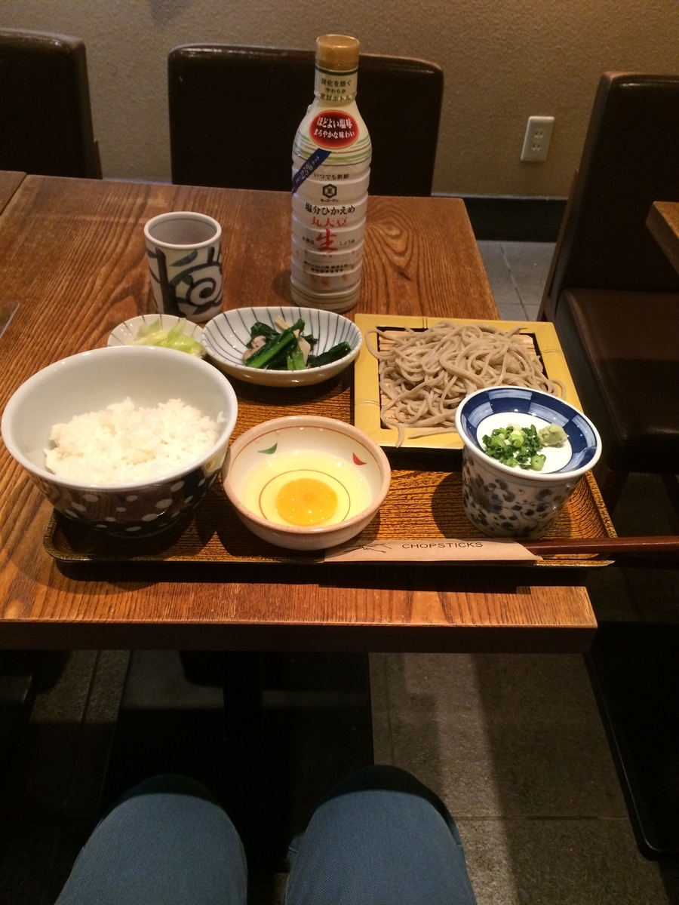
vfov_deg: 61.7
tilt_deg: -42.7
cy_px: 452
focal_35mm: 29
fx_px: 758
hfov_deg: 48.2
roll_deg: -1.7
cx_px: 340
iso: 250
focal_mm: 4.15
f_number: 2.2
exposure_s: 1/30
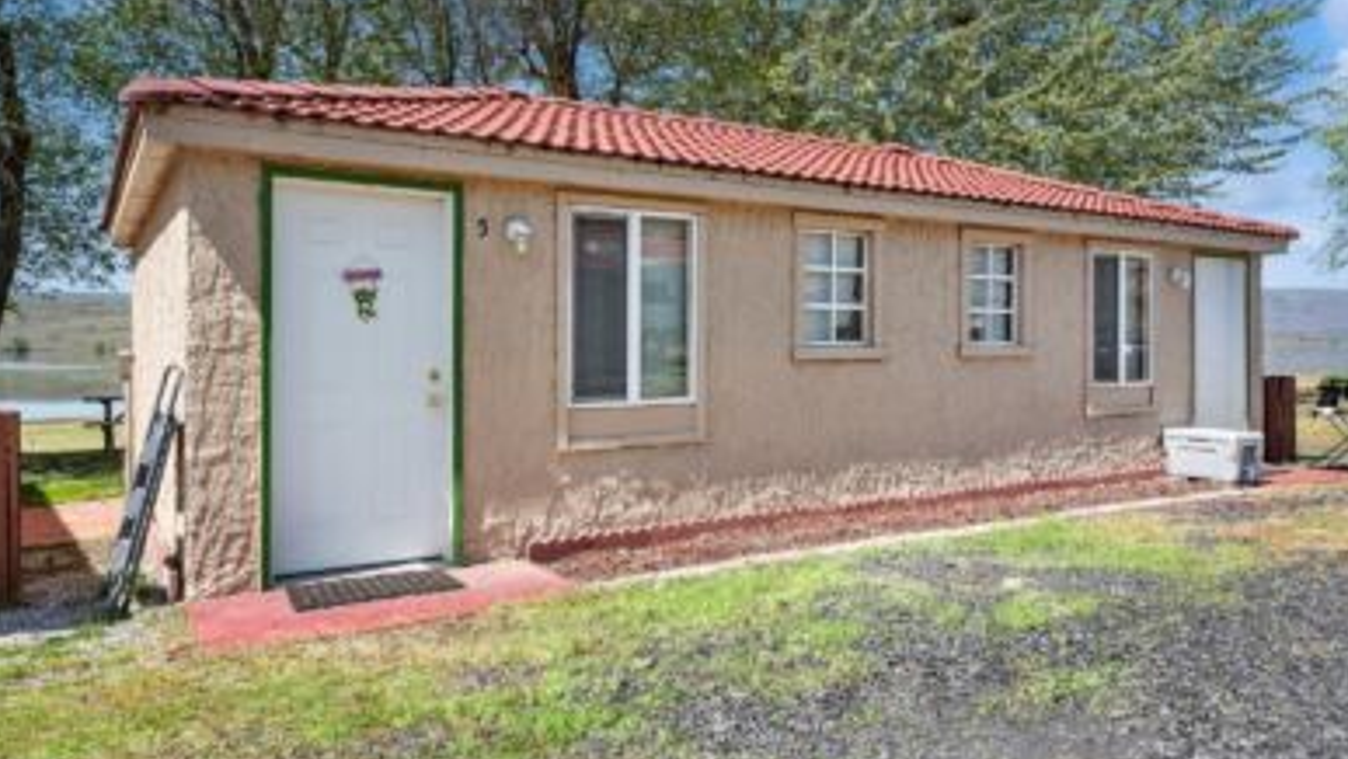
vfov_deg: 44.4
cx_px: 686
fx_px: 930
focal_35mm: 26
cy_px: 343
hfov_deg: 71.9
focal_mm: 24
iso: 200
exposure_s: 1/640
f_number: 8
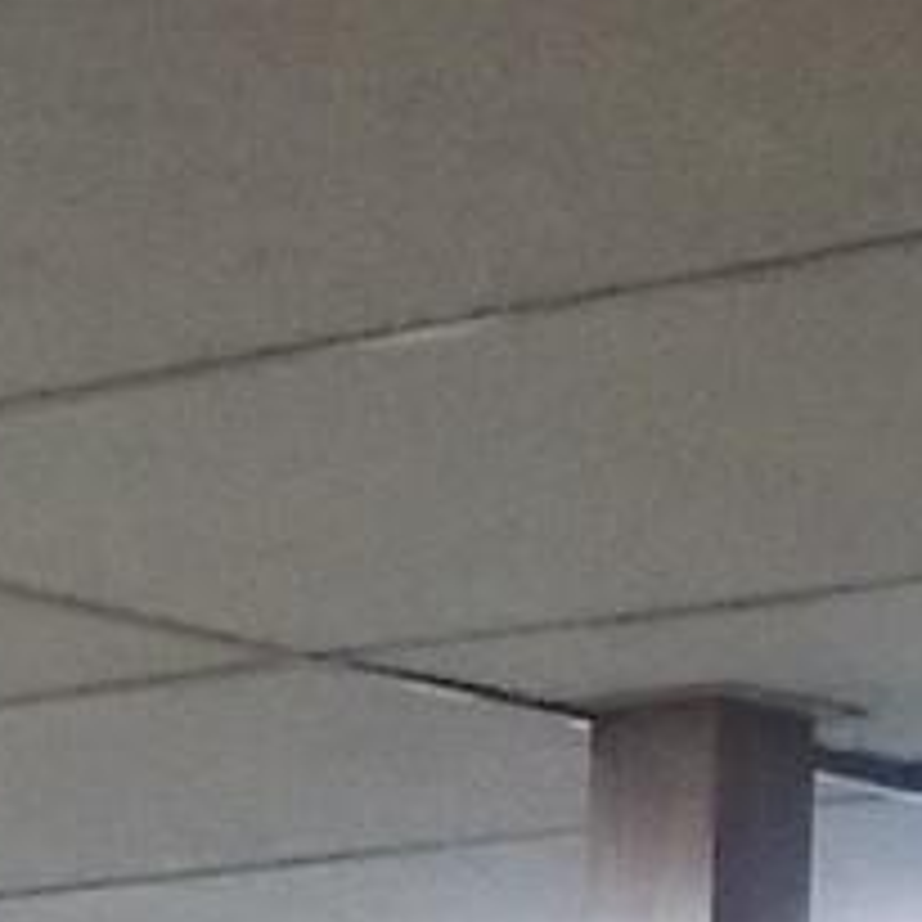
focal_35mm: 203
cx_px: 508
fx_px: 6117
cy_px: 2442
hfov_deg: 8.6
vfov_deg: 7.8
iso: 400
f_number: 3.1
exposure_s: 1/8
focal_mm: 4
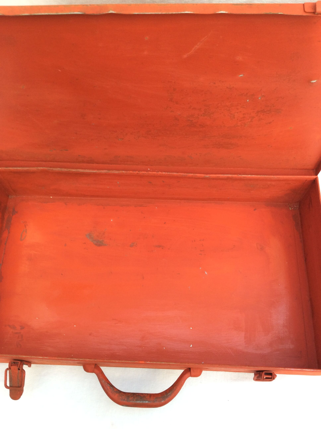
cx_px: 160
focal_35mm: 32
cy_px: 214
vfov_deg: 56.9
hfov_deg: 44.1
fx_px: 397
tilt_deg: -65.1
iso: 40
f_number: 2.4
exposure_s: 1/33
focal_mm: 3.3
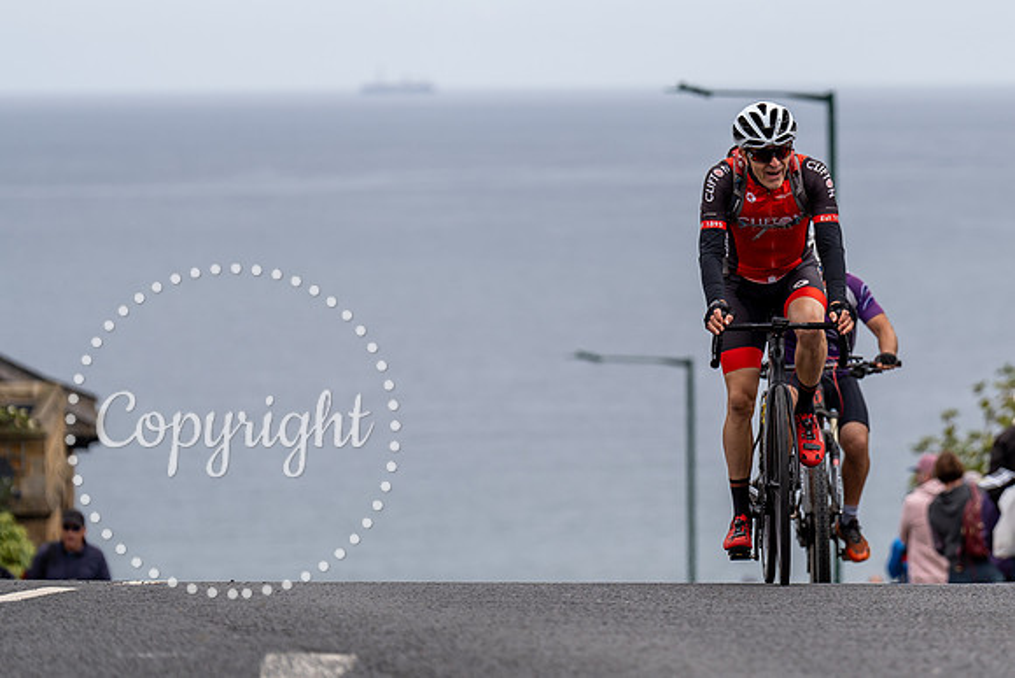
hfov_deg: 7.9
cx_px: 755
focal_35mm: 261
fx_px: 7346
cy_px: 173
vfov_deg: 5.3
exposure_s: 1/640
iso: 100
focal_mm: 175
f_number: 3.5
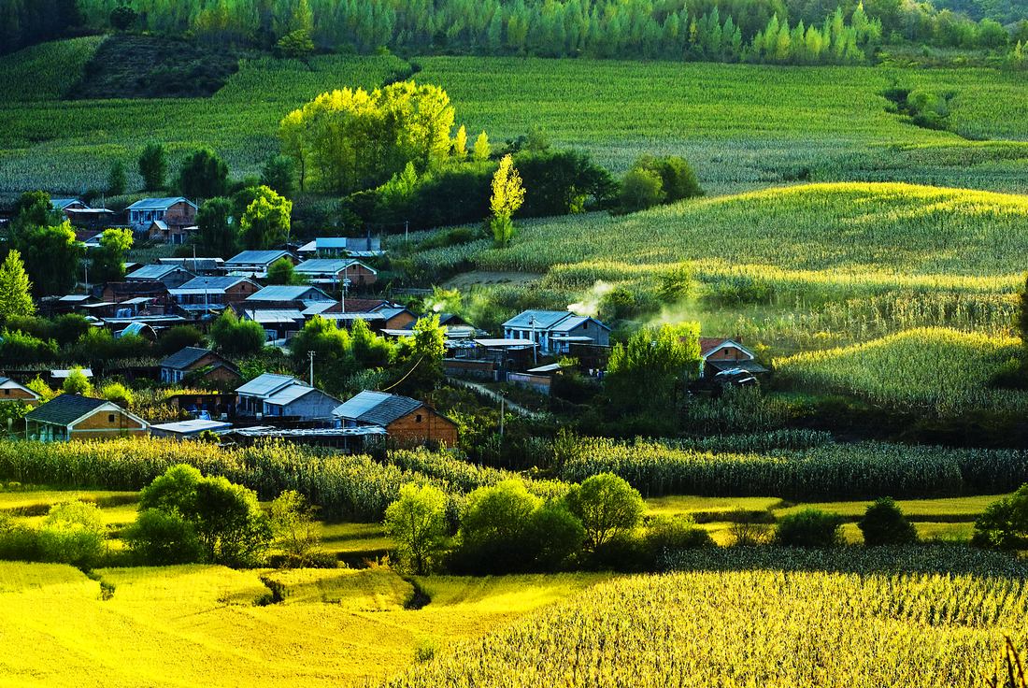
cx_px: 514
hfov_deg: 17.0
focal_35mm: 120
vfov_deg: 11.5
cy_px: 344
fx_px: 3430
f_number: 11
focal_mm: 80
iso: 100
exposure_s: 1/20
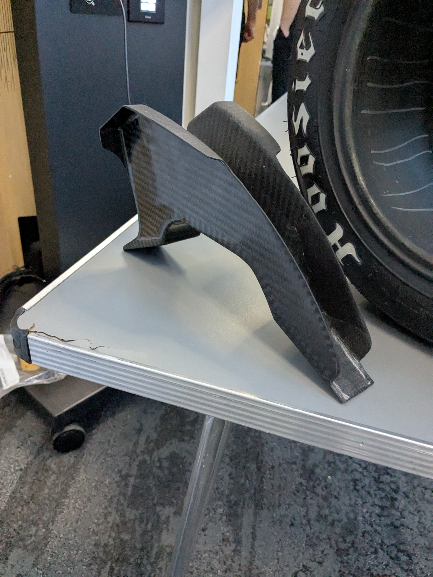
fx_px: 450
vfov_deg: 65.3
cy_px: 288
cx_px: 216
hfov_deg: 51.4
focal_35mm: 27
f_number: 1.73
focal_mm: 4.38
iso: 1553
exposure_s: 1/99.9
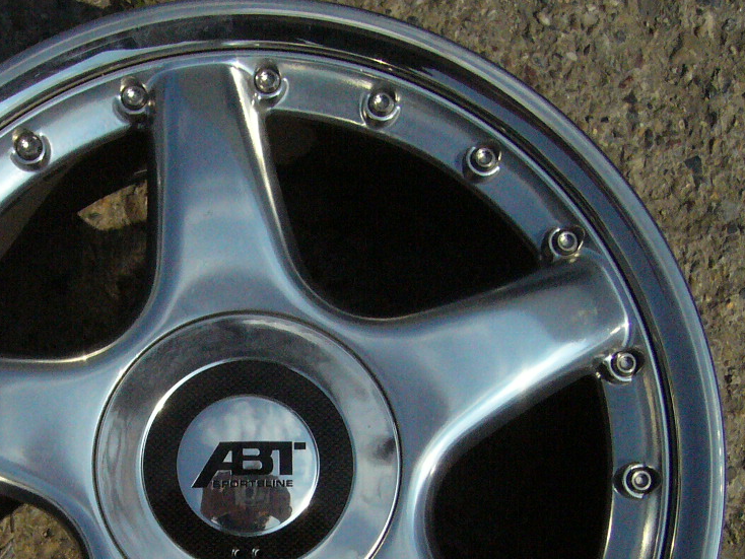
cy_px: 462
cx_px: 278
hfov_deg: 31.5
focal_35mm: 61
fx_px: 1313
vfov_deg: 23.6
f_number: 5.6
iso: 400
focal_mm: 5.8
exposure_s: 1/2000
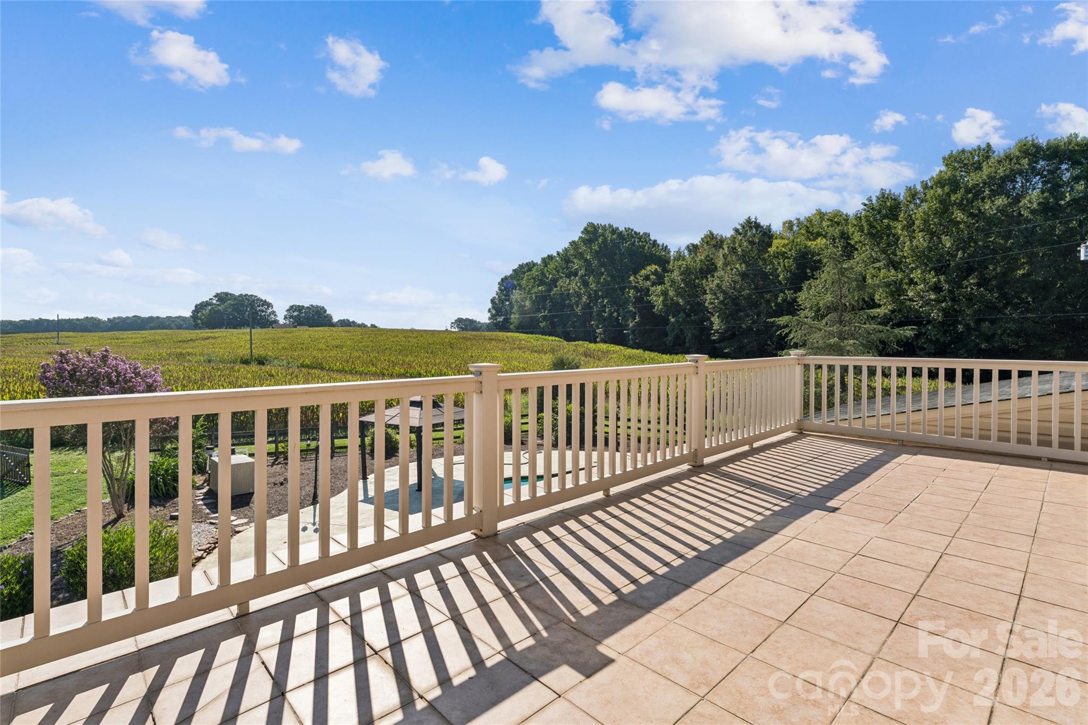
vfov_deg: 71.7
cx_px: 544
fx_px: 502
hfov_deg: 94.6
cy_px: 362
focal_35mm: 17
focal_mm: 16.6
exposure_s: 1/400
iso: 200
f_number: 13
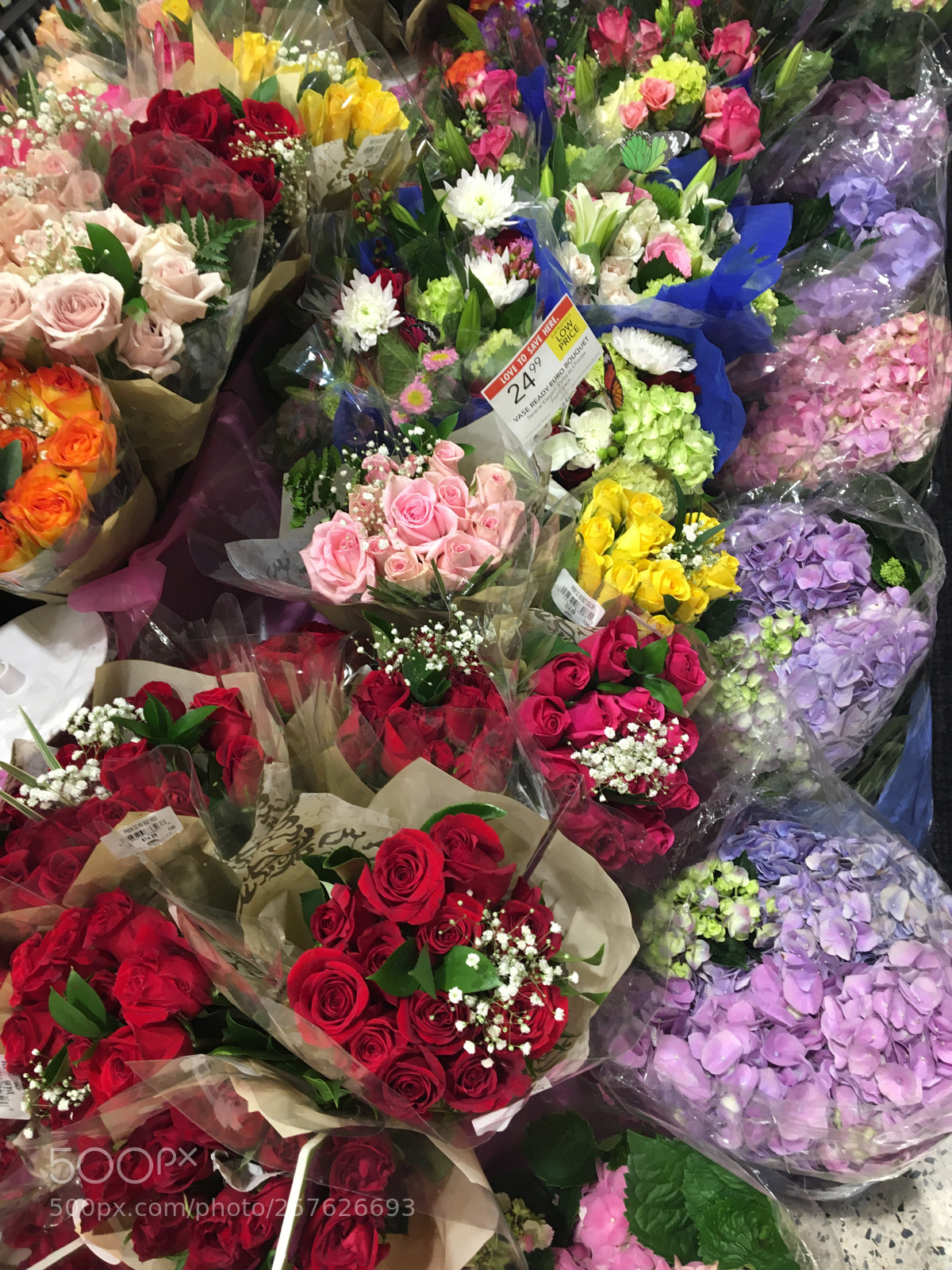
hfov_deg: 48.2
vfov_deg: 61.7
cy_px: 635
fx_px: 1063
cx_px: 476
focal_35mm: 29
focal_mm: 4.15
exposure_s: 1/30
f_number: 2.2
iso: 50
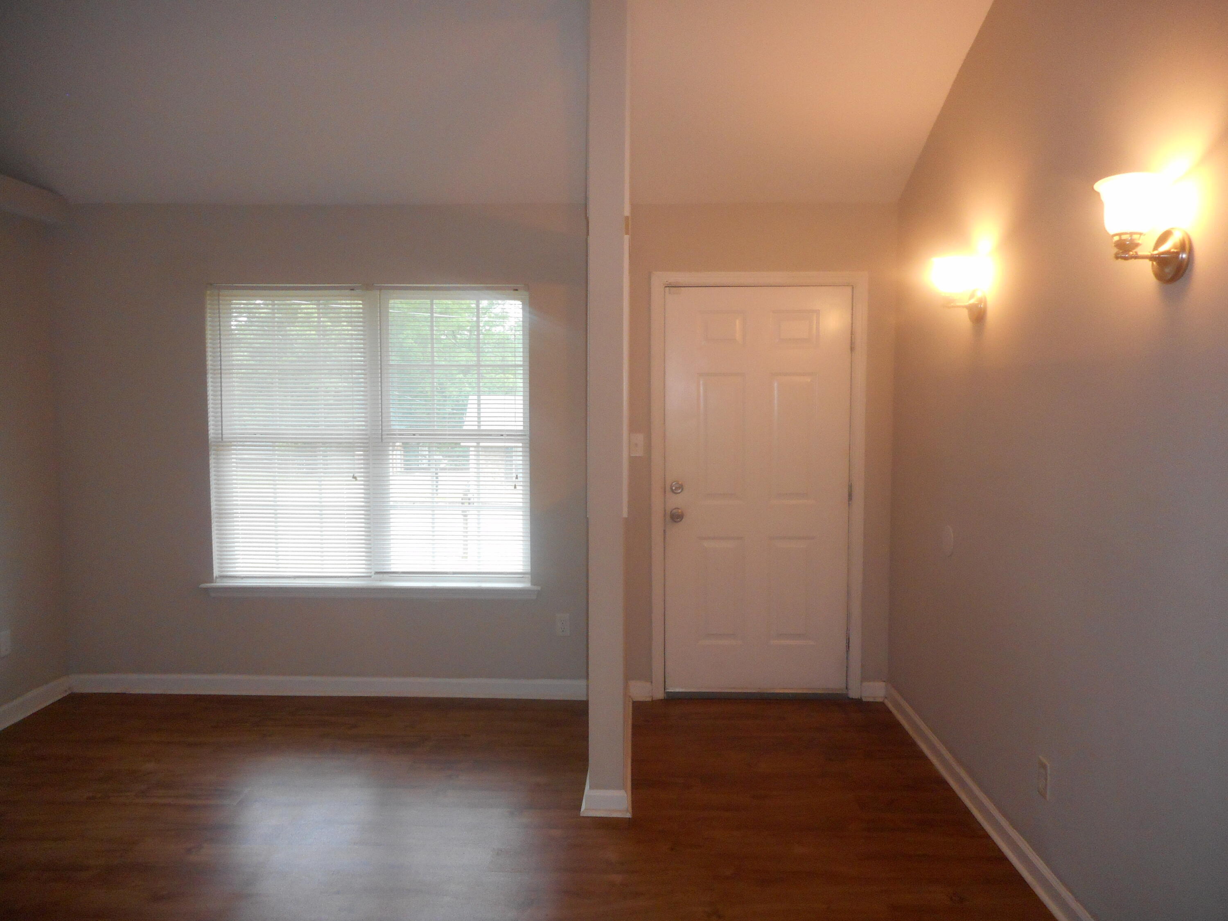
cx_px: 614
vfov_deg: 54.9
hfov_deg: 69.4
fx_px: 887
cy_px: 460
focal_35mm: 25
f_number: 3.7
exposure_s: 1/25
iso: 280
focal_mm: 4.5
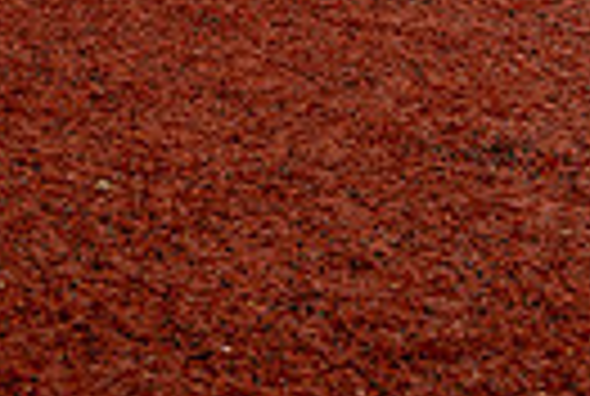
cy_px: -603
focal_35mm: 120
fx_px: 1971
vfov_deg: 9.9
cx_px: 428
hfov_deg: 16.9
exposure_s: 1/250
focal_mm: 35
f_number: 5
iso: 200
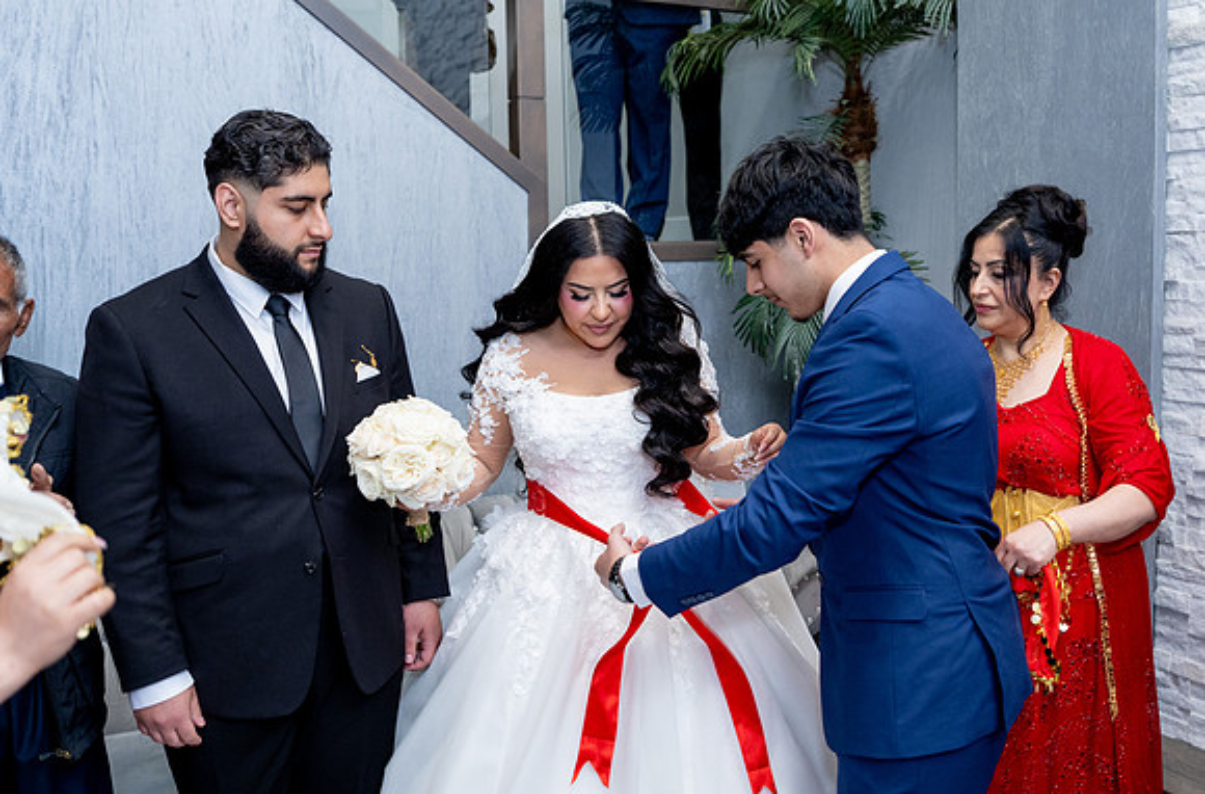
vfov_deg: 40.8
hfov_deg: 58.7
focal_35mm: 32
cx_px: 676
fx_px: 1067
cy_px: 352
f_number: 2.8
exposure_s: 1/160
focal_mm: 28
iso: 1000
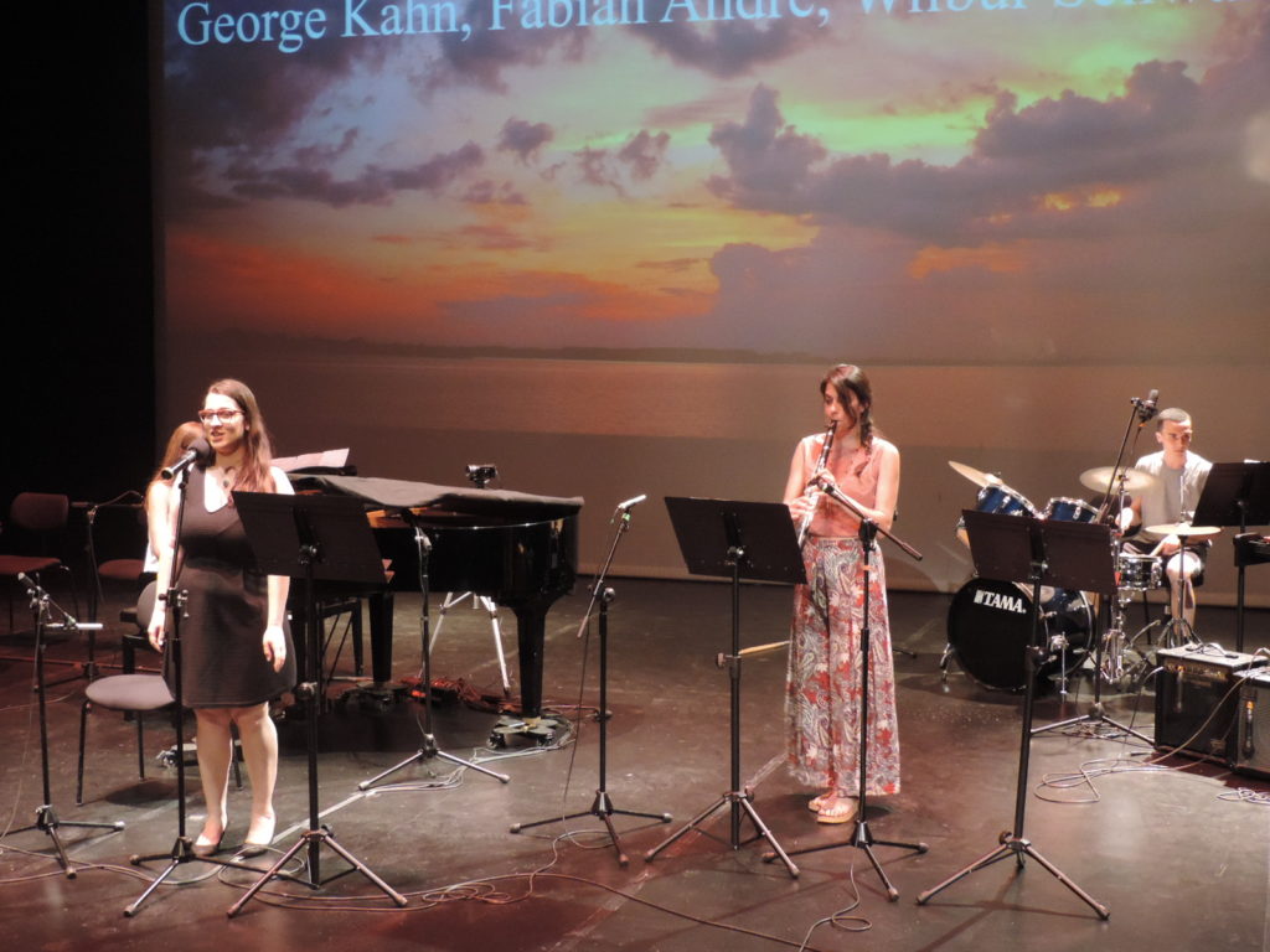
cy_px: 476
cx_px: 635
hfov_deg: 38.2
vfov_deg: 29.1
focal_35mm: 50
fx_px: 1834
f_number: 3.6
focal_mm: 8.9
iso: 720
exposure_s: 1/13
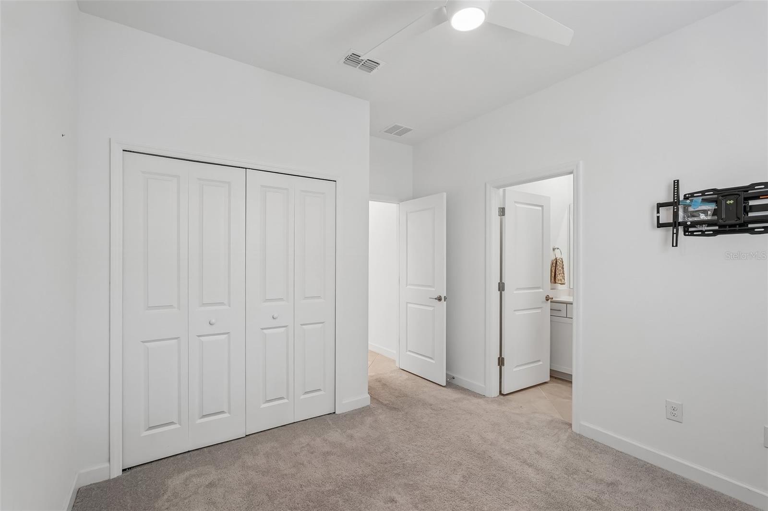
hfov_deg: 96.7
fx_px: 341
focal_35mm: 16
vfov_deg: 73.7
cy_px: 256
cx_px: 384
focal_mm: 16
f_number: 8
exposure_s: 1/20
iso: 400
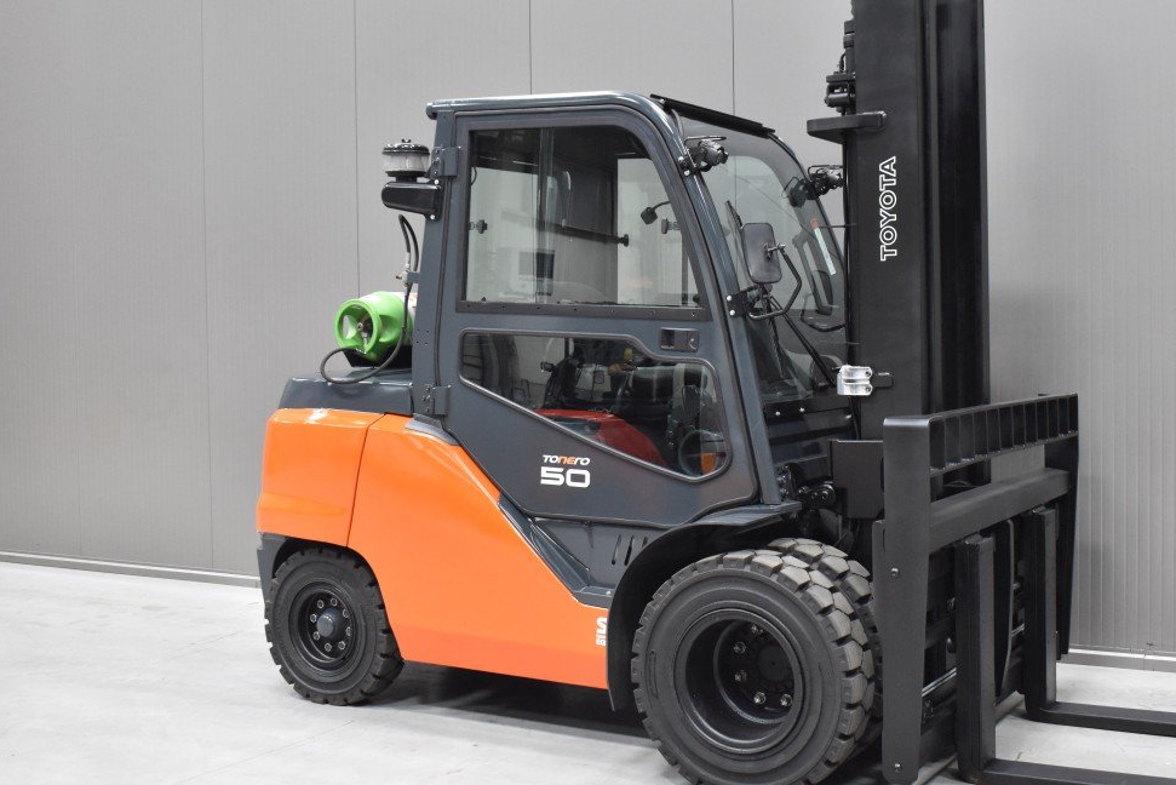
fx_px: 1393
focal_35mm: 43
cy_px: 378
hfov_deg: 45.5
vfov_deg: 31.5
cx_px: 721
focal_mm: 23
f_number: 5
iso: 1600
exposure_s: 1/30
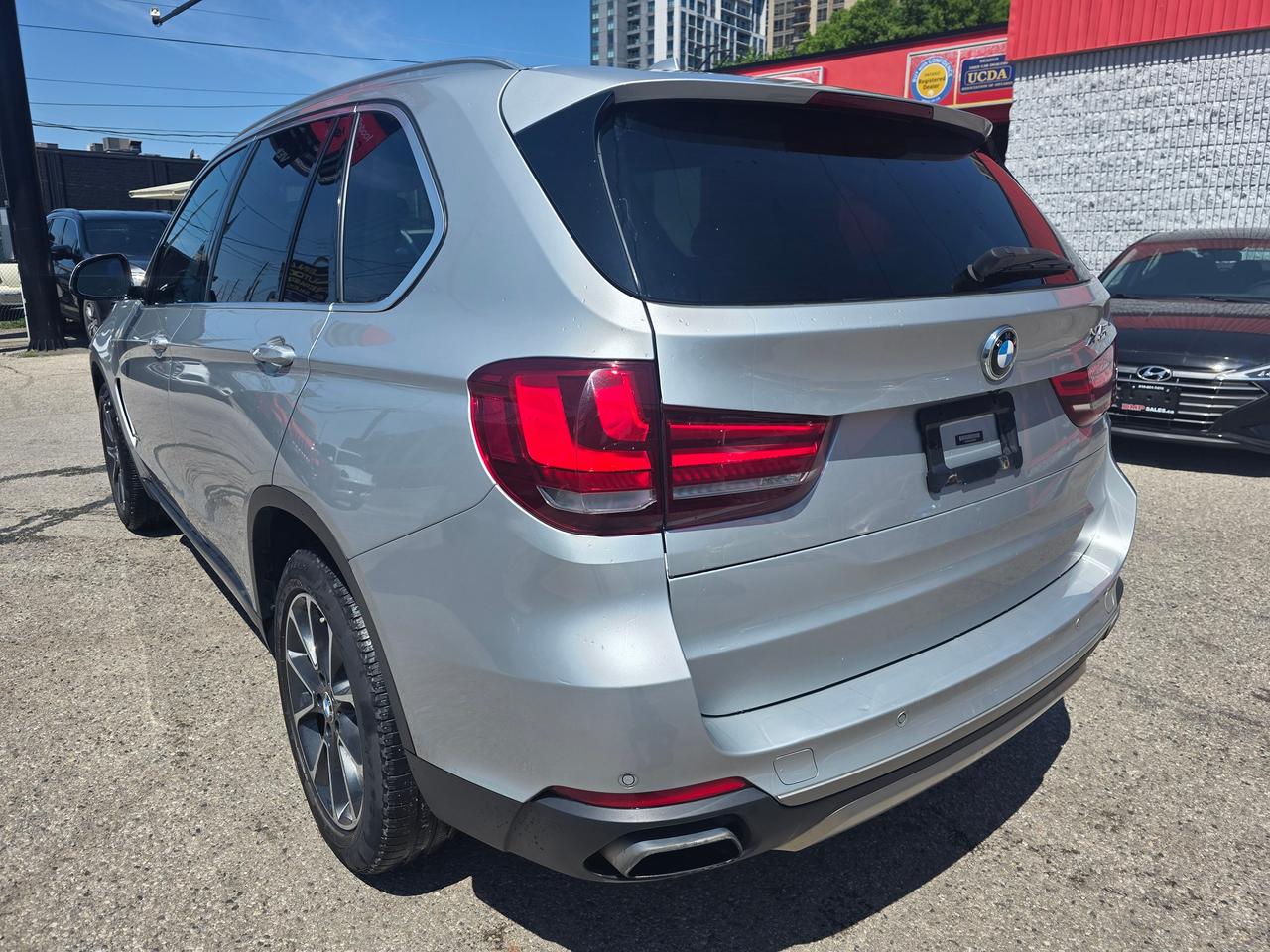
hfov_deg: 73.9
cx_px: 635
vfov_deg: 58.9
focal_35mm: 23
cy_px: 476
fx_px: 844
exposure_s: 1/6150
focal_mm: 6.3
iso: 80
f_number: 1.7
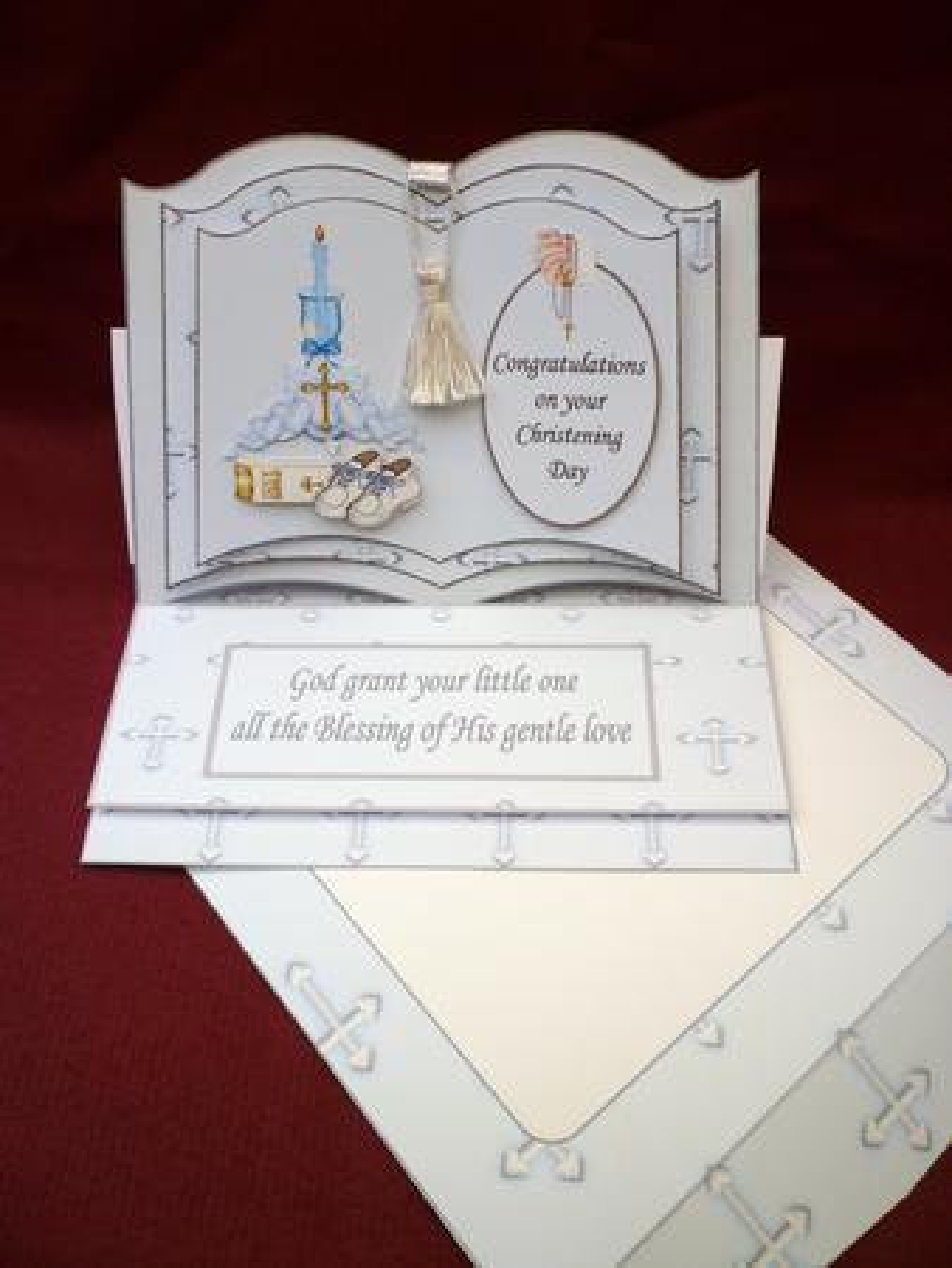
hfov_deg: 48.3
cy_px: 634
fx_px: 1062
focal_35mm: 29
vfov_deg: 61.6
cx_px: 476
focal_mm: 5.2
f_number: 3.3
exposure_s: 1/125
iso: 80
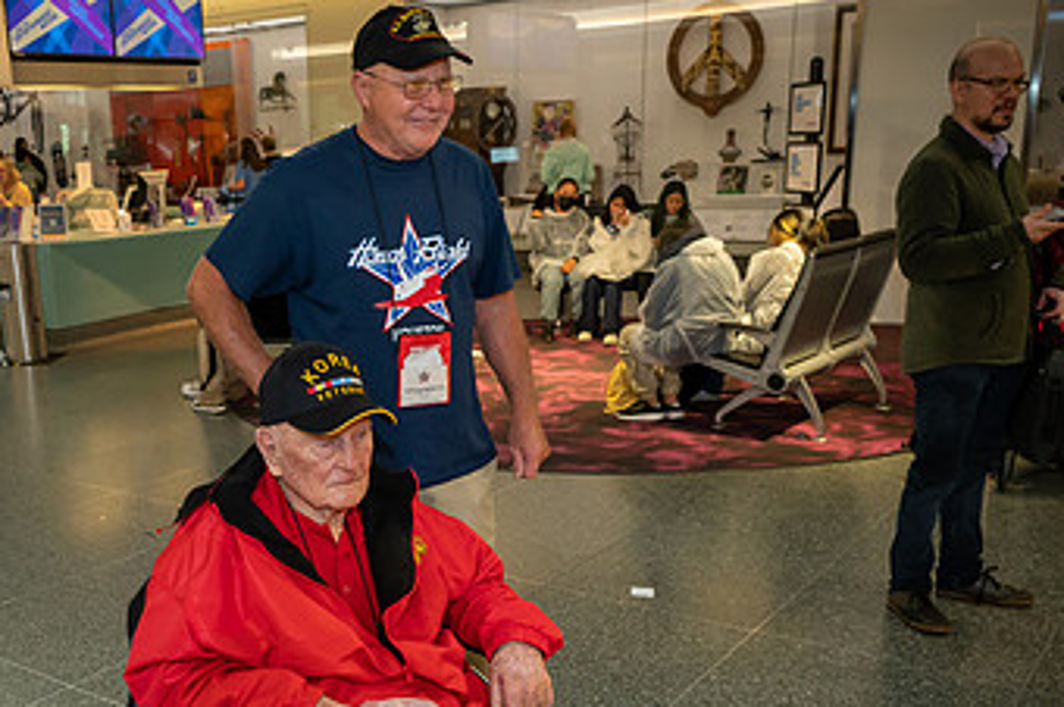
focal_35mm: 41
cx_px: 332
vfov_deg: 32.0
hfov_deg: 46.5
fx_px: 1211
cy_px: 522
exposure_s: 1/50
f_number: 5.6
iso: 2800
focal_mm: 24
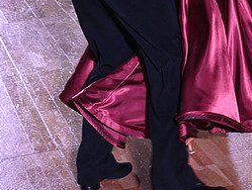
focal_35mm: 131
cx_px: 98
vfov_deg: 11.0
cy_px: -75
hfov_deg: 15.0
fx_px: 955
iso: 5000
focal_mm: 60
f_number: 6.3
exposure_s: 1/320
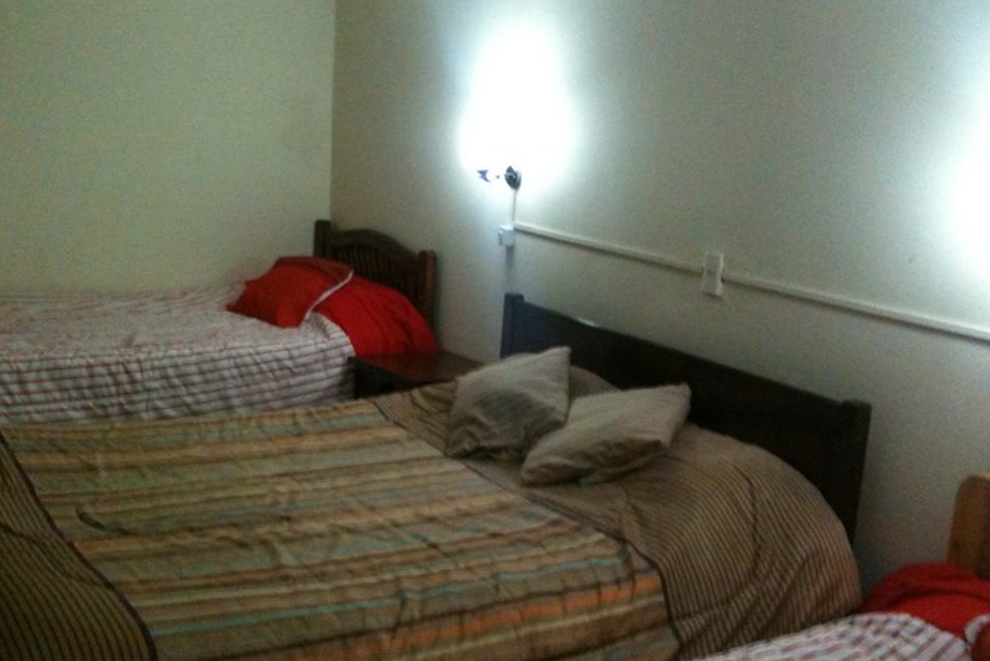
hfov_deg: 45.4
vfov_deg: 31.2
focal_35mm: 43
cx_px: 446
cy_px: 350
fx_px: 1183
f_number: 2.8
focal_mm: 3.85
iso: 400
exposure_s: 1/15
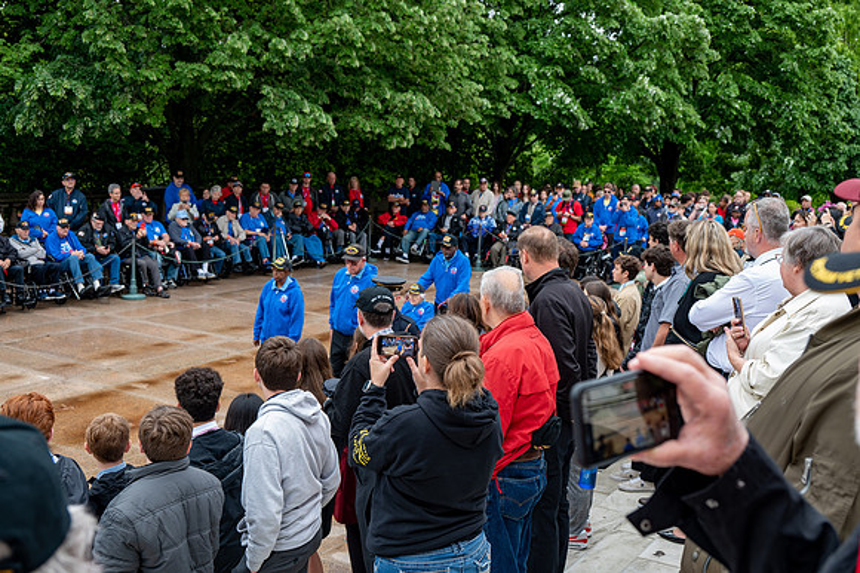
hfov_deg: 46.4
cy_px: 286
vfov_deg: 31.9
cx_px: 430
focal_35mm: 42
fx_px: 1003
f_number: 6.3
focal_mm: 42
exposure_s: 1/100
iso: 320
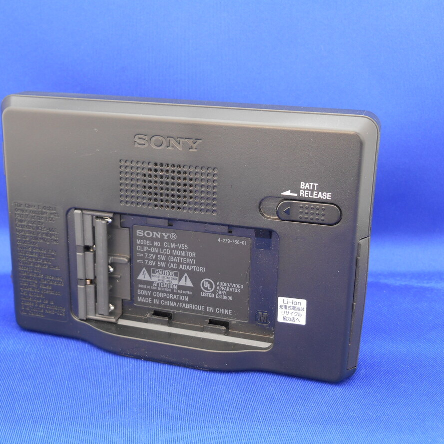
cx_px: 180
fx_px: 711
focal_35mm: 49
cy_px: 219
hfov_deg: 34.6
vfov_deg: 34.7
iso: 80
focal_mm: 7.2
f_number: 3.9
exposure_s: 1
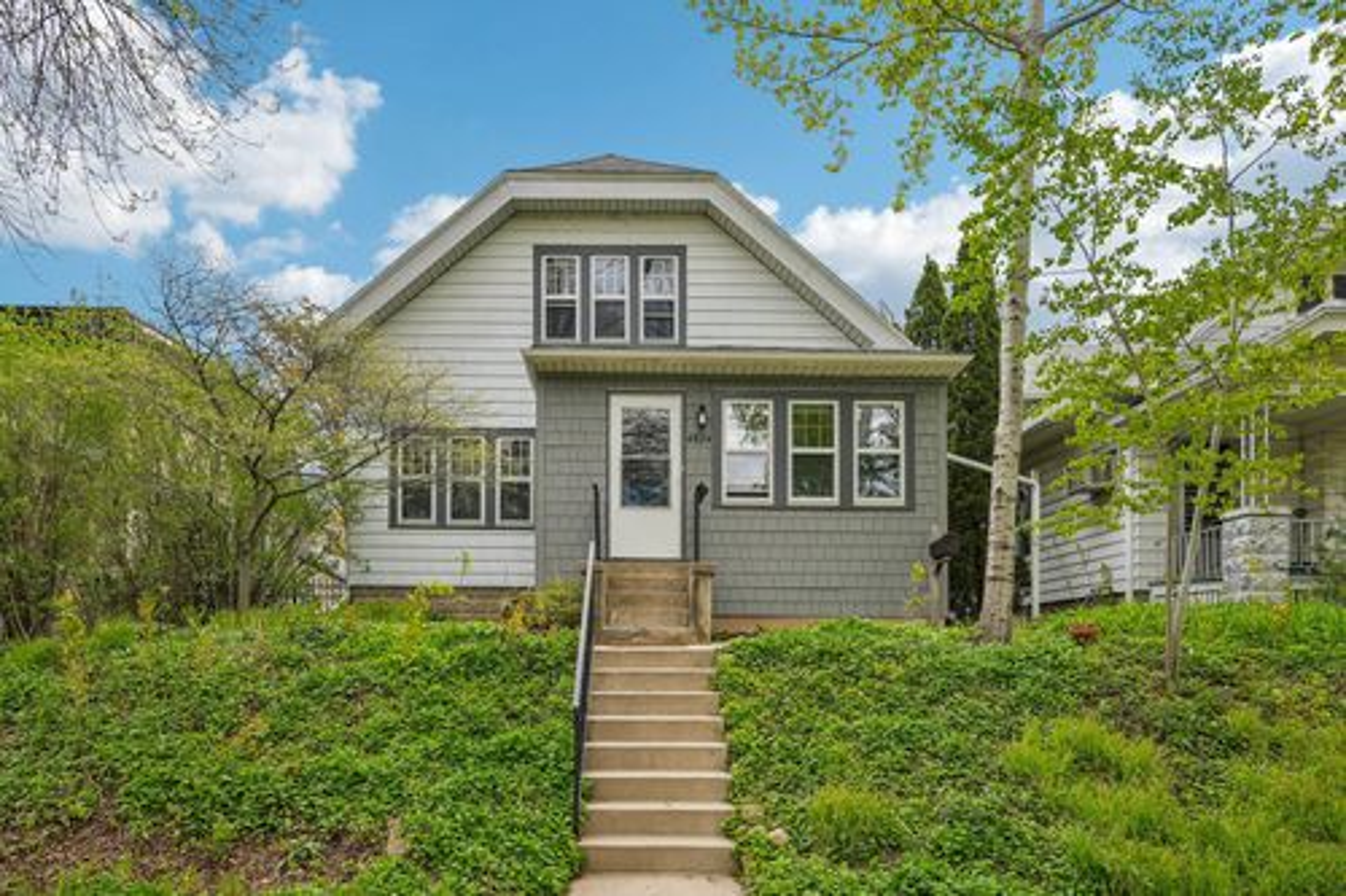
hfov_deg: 78.6
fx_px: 822
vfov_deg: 57.2
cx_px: 673
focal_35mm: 22
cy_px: 448
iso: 100
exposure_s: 1/125
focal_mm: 22
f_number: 6.3
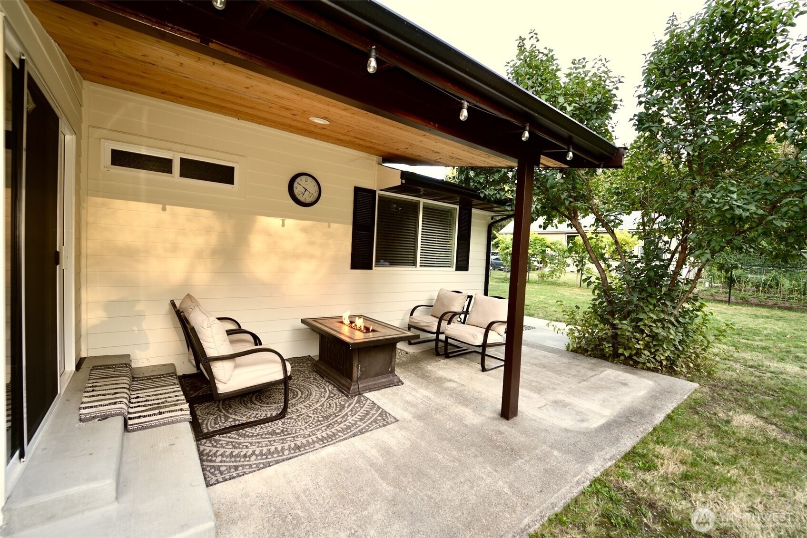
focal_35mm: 14
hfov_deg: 104.2
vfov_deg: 81.2
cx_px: 404
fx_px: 314
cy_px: 269
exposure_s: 1/50
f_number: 3.5
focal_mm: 14
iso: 100
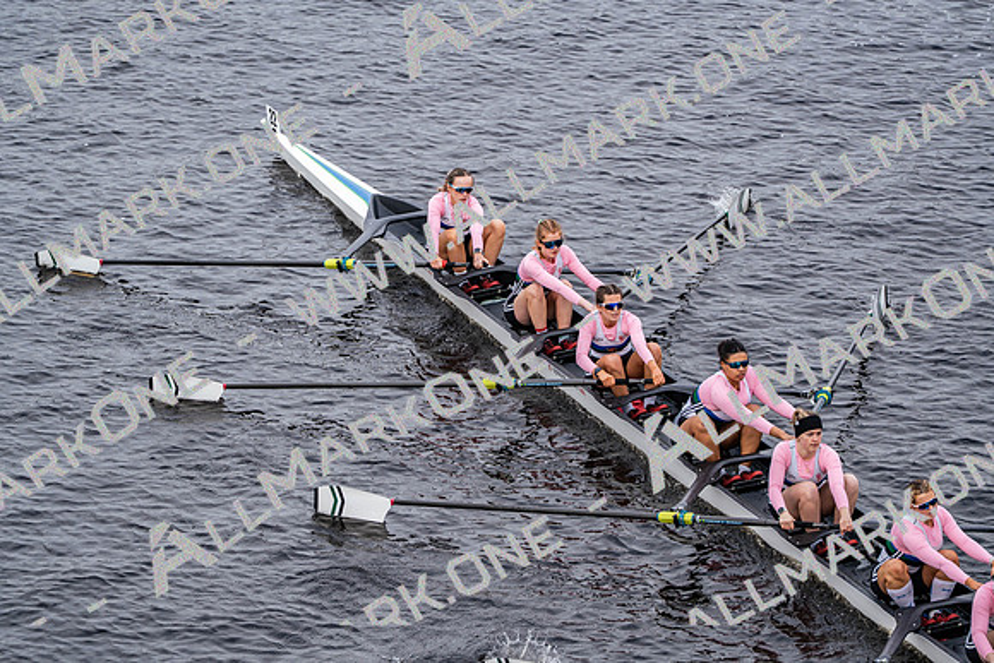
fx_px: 5523
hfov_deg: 10.3
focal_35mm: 200
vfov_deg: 6.9
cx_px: 497
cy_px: 332
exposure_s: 1/2000
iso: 320
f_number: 2.8
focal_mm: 200
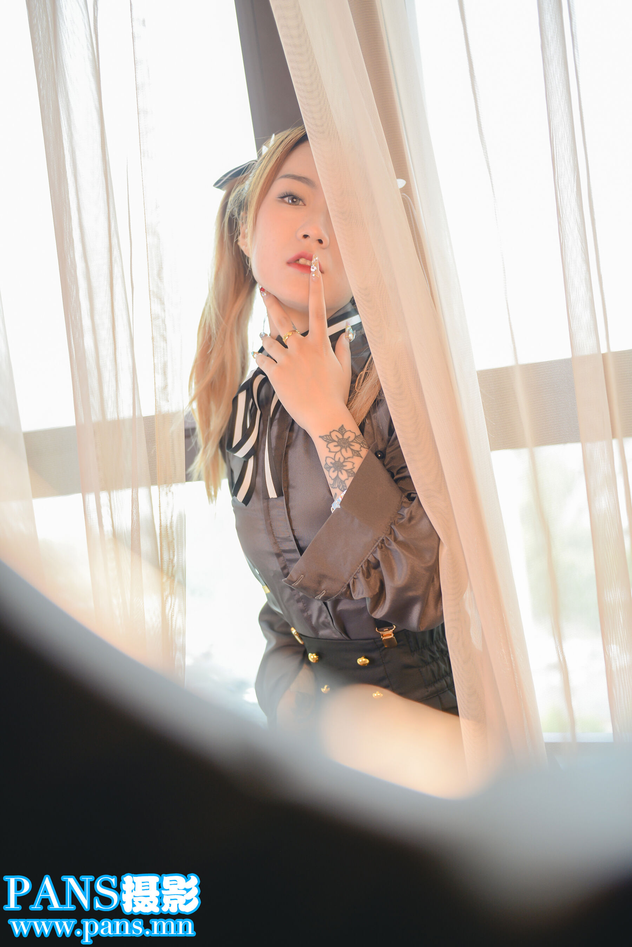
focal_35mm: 40
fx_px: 1052
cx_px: 316
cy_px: 474
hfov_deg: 33.4
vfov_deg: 48.4
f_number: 2.8
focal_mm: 40
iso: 400
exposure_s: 1/100
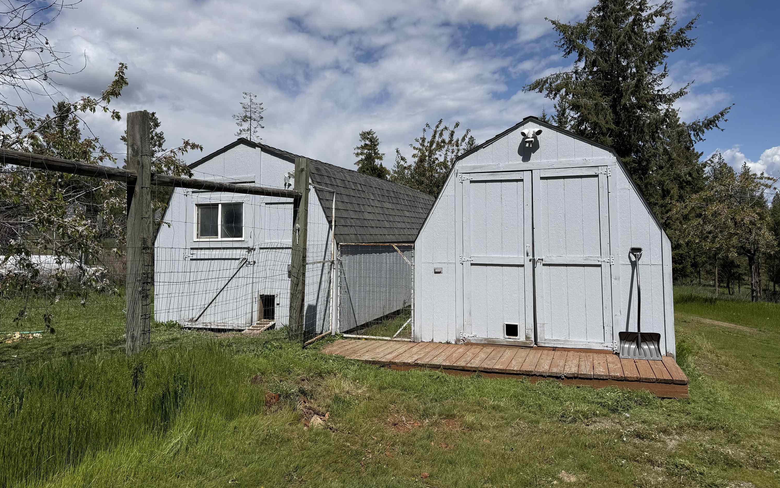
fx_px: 553
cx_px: 396
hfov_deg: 70.4
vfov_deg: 47.4
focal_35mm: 26
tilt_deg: +3.8
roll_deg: +1.3
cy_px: 202
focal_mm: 6.76
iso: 80
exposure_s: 1/10309
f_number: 1.78
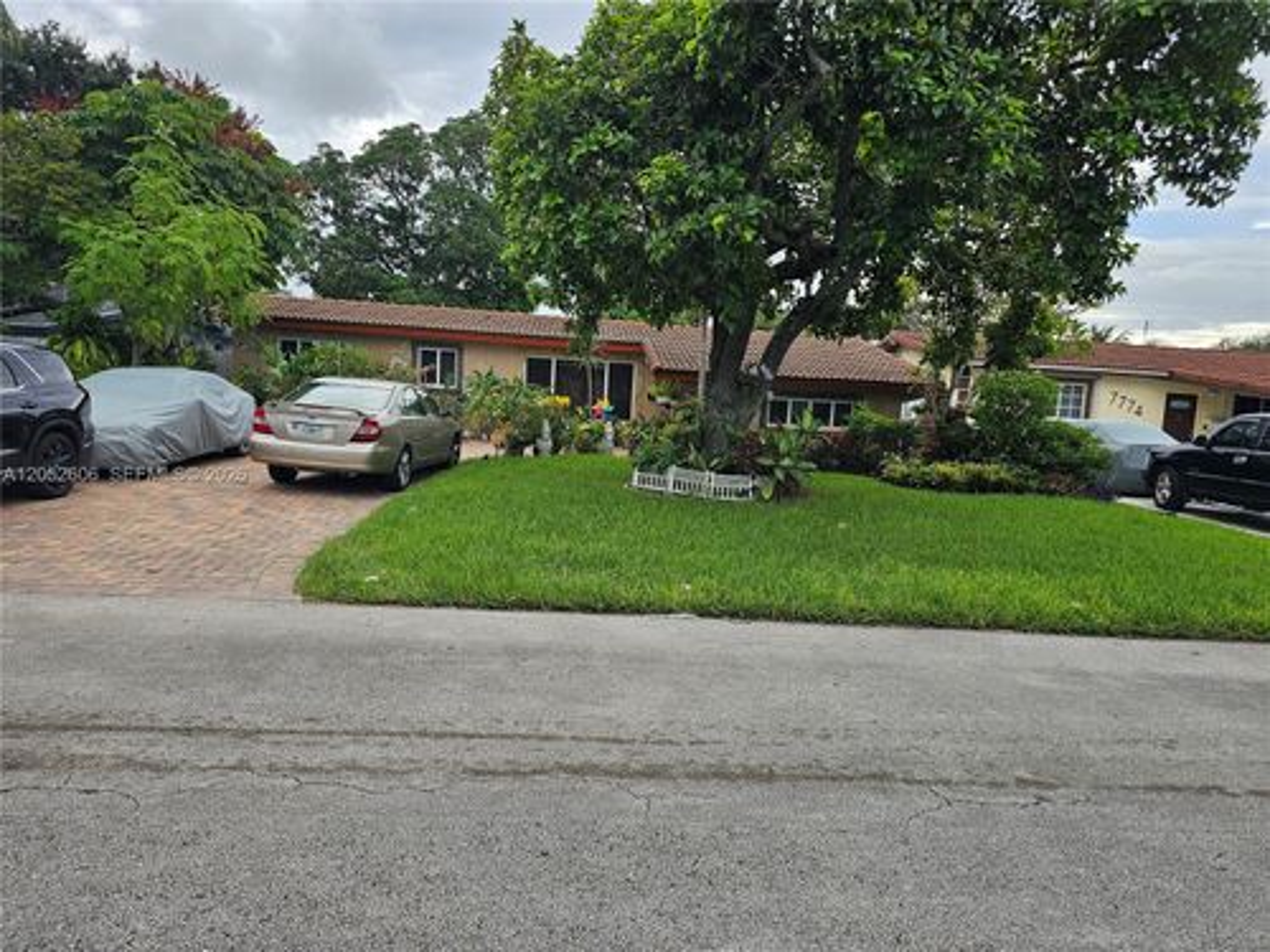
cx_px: 635
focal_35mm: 23
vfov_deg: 58.9
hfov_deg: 73.9
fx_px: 844
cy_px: 476
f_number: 1.7
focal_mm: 6.3
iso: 10
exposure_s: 1/276
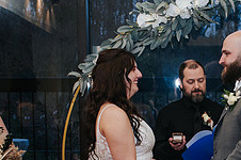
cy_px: 189
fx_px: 642
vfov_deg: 13.8
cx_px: 203
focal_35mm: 96
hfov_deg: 20.9
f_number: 3.2
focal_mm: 35
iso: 800
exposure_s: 1/200
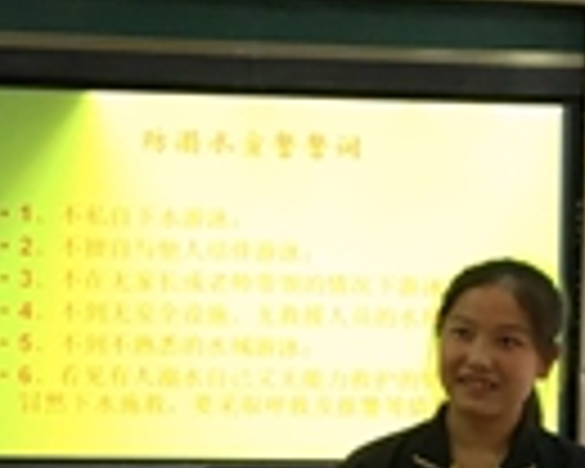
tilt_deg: -1.5
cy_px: 443
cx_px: 405
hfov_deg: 17.6
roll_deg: -1.9
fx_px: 1887
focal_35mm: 109
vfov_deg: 14.0
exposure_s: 1/33
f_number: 2.2
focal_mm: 4.15
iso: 64
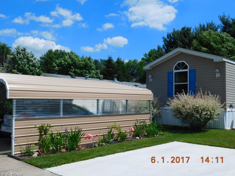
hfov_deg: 50.1
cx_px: 119
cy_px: 88
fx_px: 251
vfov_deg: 38.7
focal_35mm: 37
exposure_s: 1/640
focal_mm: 6.3
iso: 125
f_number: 7
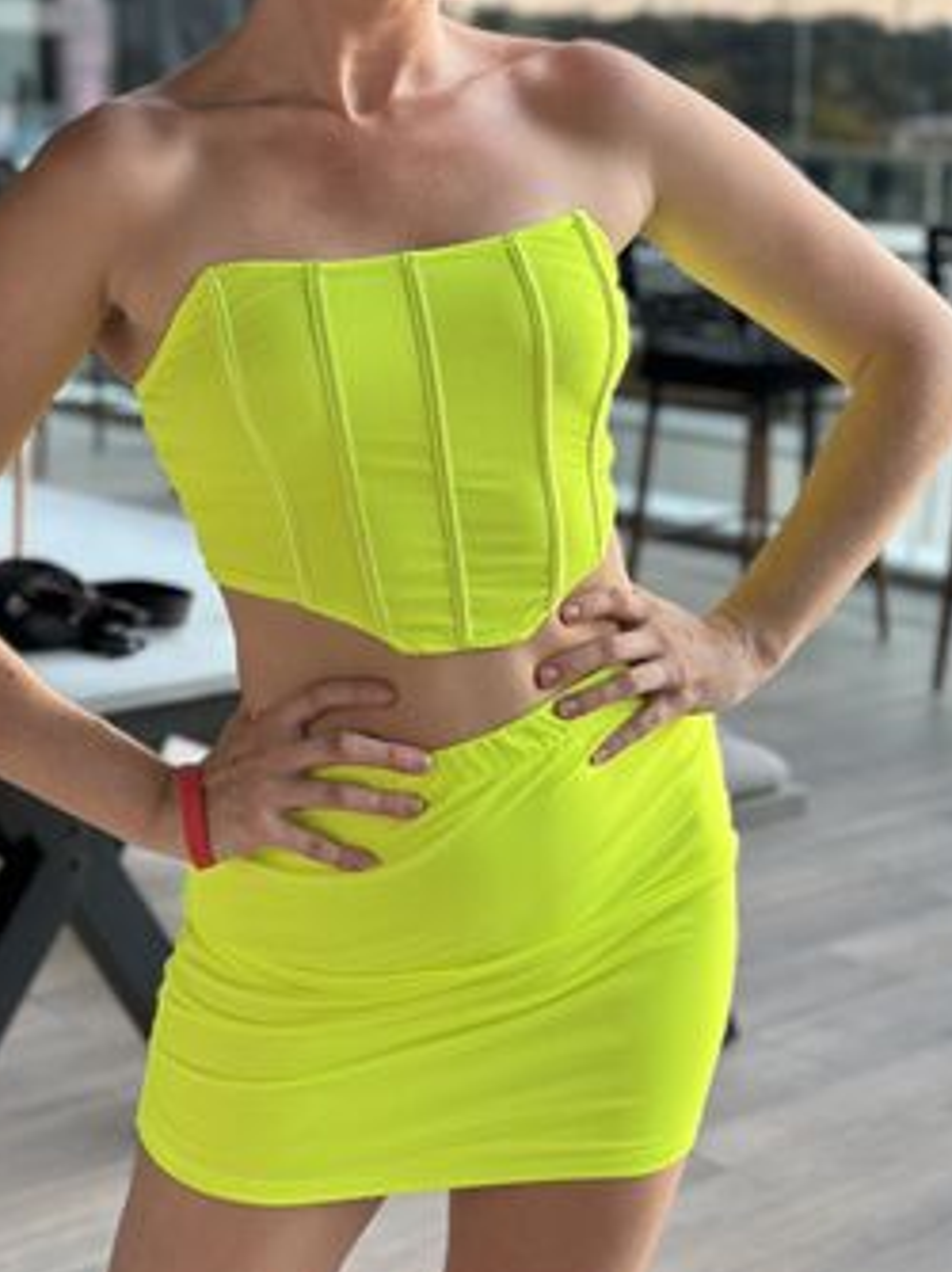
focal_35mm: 69
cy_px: 415
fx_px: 2533
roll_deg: -1.8
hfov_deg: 21.3
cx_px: 404
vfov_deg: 28.0
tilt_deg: -7.3
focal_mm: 6.86
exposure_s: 1/297
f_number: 1.78
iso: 80
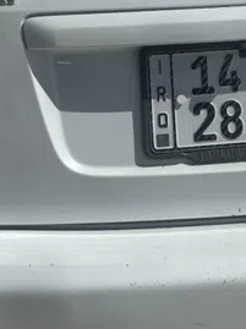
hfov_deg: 12.0
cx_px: 236
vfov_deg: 15.4
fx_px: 1159
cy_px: -102
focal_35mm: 122
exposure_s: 1/12048
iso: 80
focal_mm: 6.86
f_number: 1.78
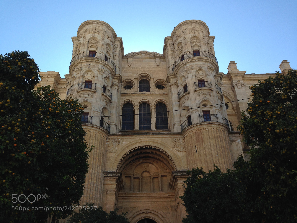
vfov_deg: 42.9
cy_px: 112
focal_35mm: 33
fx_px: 283
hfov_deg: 55.4
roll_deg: -0.5
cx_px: 148
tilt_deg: +32.7
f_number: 2.4
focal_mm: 4.12
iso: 50
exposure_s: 1/638
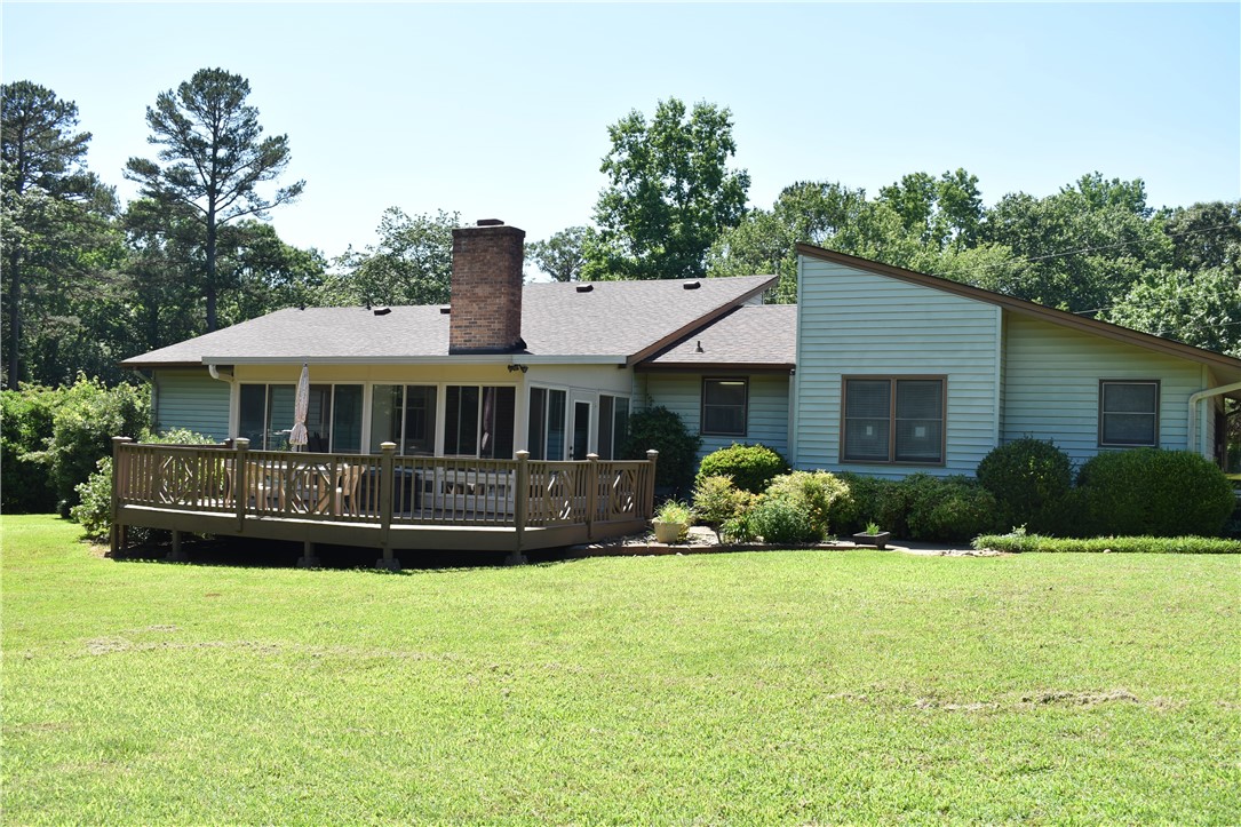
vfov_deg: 36.9
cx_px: 620
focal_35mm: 36
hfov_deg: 53.1
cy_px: 414
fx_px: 1241
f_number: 7.1
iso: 100
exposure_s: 1/200
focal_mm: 24
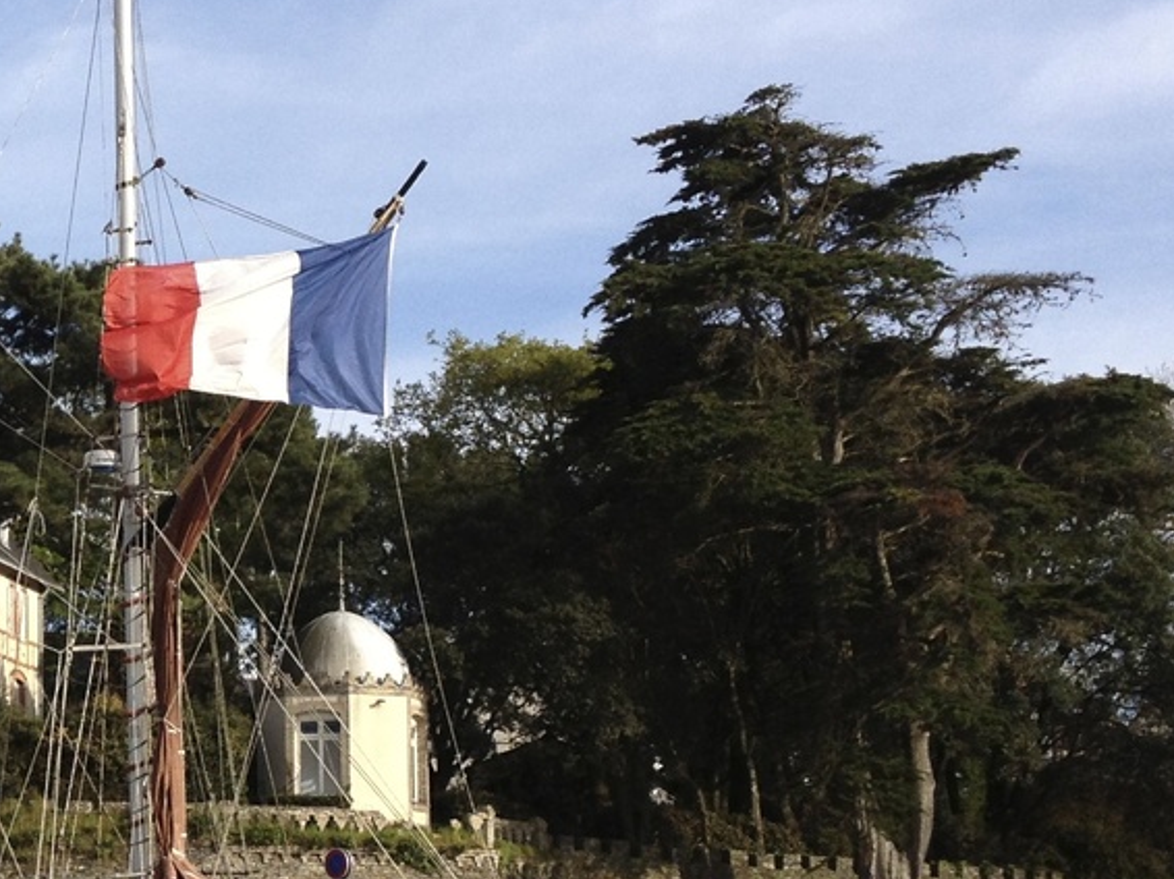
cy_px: 632
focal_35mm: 99
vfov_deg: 14.9
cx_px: -52
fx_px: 3356
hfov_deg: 19.2
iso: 50
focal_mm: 4.28
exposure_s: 1/1287
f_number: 2.4
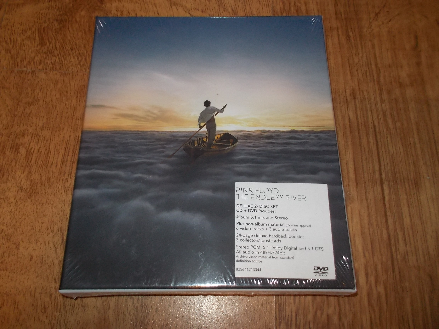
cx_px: 220
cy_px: 164
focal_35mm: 29
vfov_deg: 48.2
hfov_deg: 61.7
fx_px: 368
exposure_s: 1/30
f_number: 3.3
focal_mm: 4.1
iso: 200
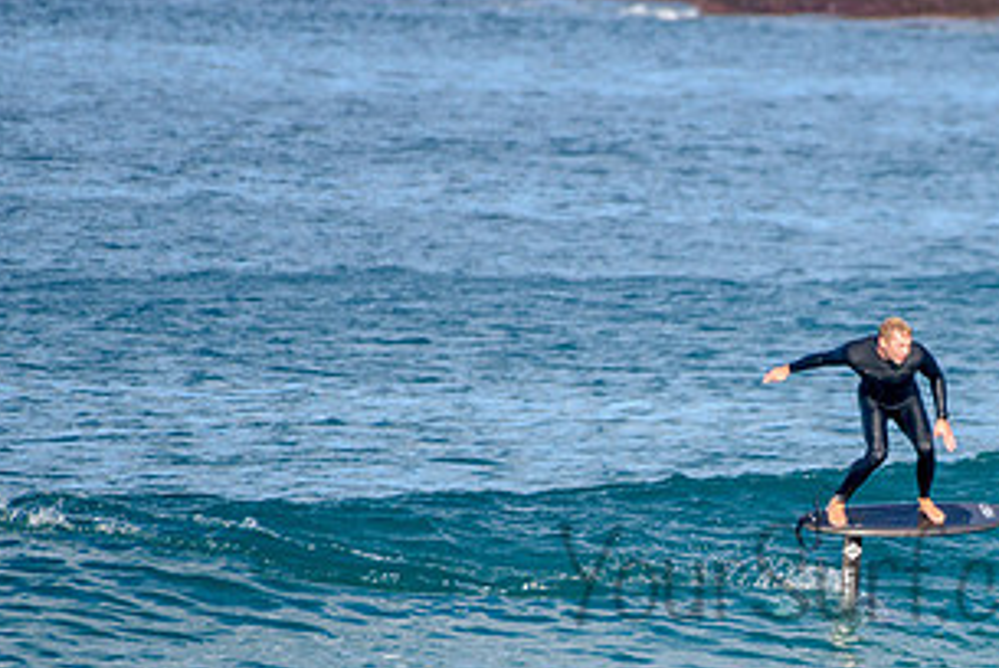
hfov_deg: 1.8
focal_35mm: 1165
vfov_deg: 1.2
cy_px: 528
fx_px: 32359
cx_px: 923
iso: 360
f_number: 5.6
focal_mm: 500
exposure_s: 1/2000
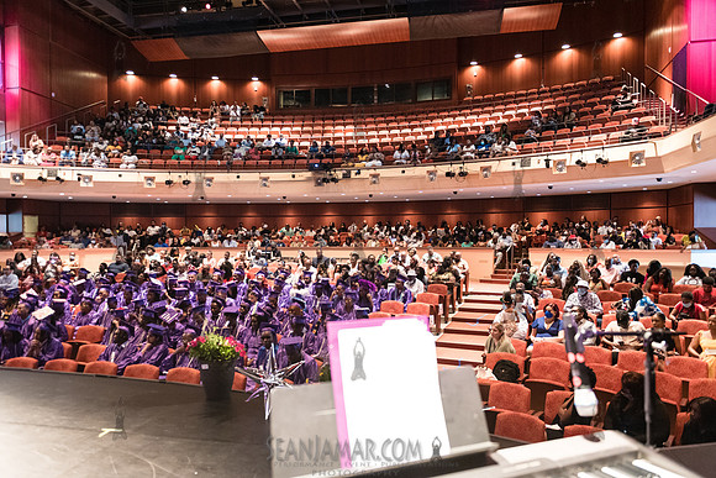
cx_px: 358
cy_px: 239
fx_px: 500
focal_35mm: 25
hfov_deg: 71.2
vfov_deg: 51.1
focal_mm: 24
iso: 4000
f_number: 2.8
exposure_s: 1/100
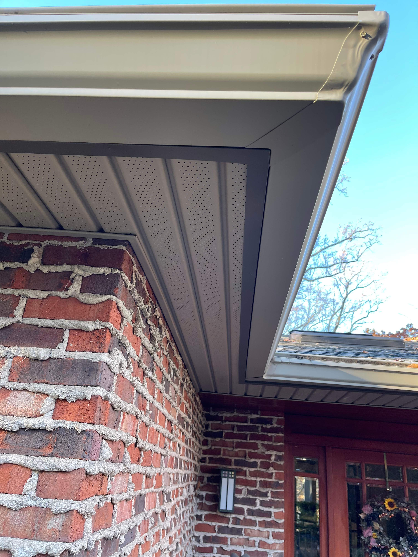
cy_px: 278
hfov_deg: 53.1
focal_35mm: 26
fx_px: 419
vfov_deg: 67.3
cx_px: 209
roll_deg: -5.1
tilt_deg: +23.1
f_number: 1.6
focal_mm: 5.1
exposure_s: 1/121
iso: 50
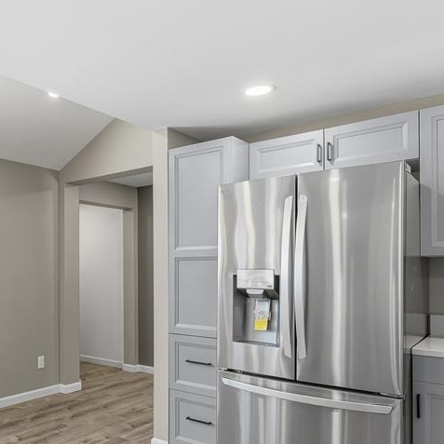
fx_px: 450
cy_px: 279
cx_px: 94
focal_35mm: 31
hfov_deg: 49.7
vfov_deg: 52.0
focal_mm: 17
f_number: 8
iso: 250
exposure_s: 1/125
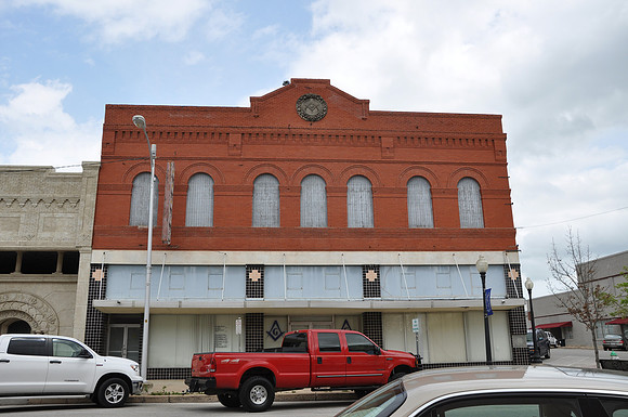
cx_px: 314
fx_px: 470
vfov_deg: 47.8
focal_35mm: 27
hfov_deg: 67.5
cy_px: 208
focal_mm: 18
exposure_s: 1/250
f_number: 8
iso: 200
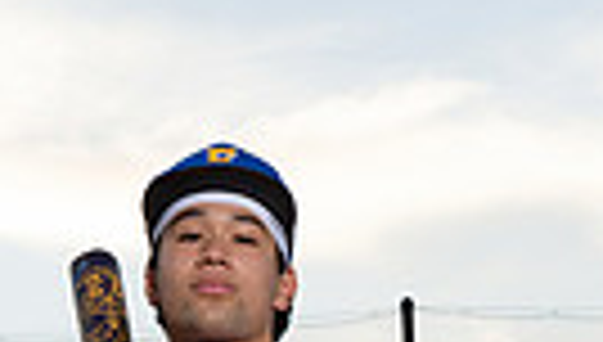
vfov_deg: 7.3
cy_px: 950
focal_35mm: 151
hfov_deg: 14.2
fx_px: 2419
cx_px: 333
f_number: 7.1
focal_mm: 43
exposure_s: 1/250
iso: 250
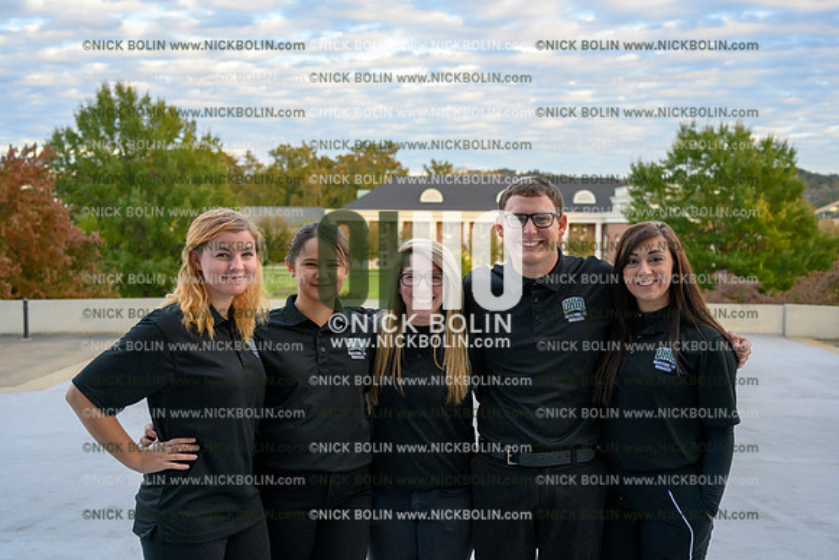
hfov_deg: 49.5
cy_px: 280
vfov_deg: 34.2
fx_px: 909
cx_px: 420
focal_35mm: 39
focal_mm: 39
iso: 2000
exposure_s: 1/1250
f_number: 4
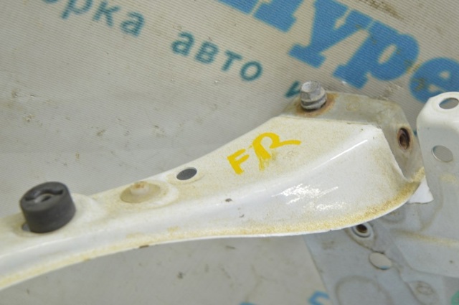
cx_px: 230
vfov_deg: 17.4
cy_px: 152
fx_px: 993
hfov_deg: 26.0
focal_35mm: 78
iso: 400
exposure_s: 1/20
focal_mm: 52
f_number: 5.6
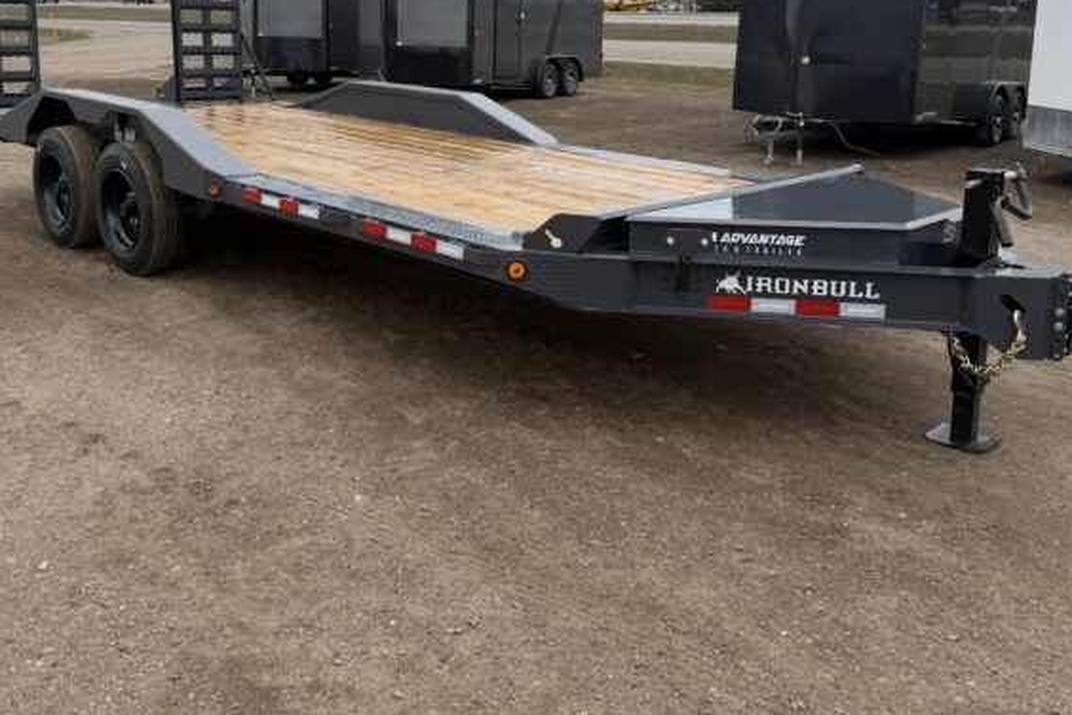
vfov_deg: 37.8
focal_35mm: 34
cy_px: 173
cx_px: 515
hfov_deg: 55.8
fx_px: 1012
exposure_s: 1/3425
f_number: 1.78
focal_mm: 6.76
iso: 80
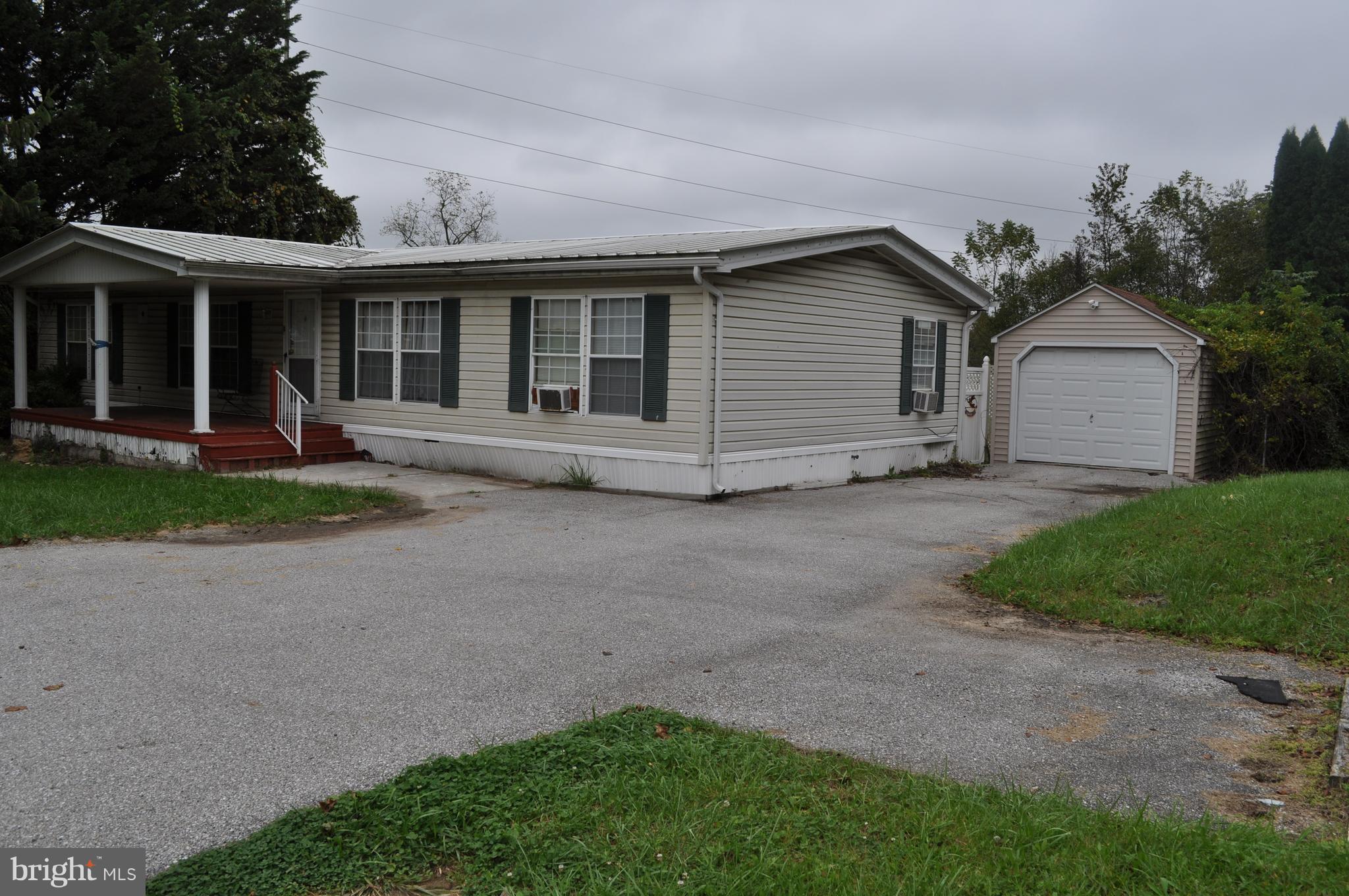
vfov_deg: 43.5
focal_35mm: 30
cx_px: 674
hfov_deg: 62.0
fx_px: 1123
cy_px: 448
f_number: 9
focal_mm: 20
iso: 200
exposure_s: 1/320
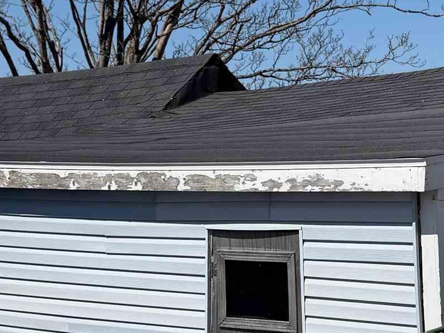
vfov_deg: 15.8
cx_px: 303
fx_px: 1193
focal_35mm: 93
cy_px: 271
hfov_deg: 21.0
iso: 80
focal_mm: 6.76
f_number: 1.78
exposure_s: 1/10309
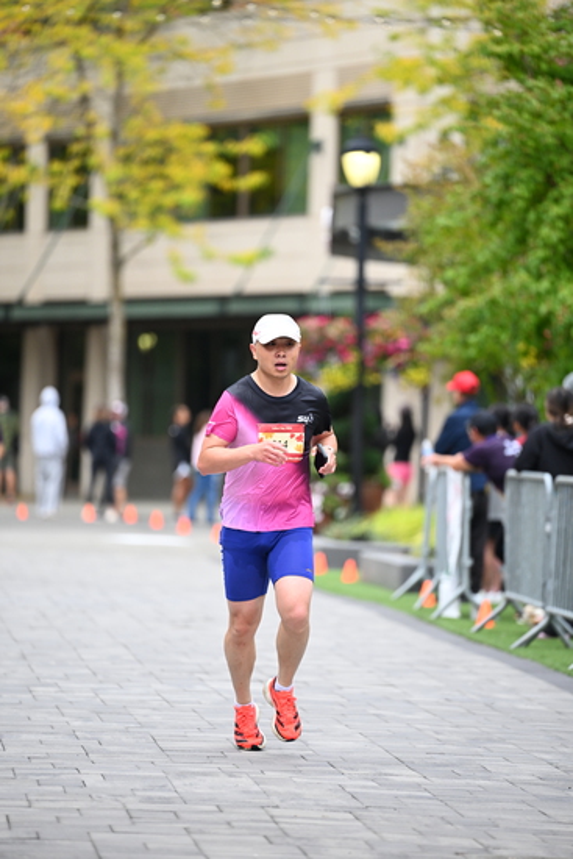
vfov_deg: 10.3
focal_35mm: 200
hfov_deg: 6.9
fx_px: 4772
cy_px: 430
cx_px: 286
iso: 1000
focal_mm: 200
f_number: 2.8
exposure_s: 1/2000
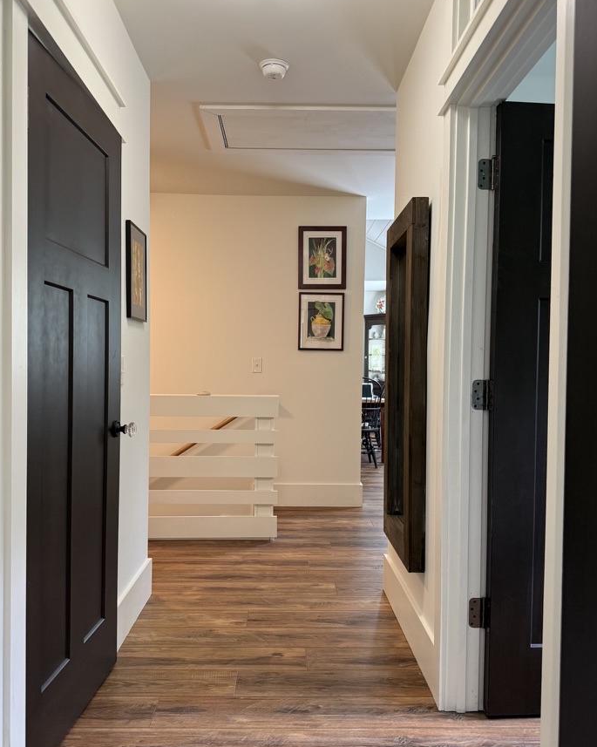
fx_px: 619
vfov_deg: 62.2
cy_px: 378
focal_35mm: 28
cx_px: 296
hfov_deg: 51.5
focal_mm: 6.76
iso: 200
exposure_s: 1/60
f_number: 1.78
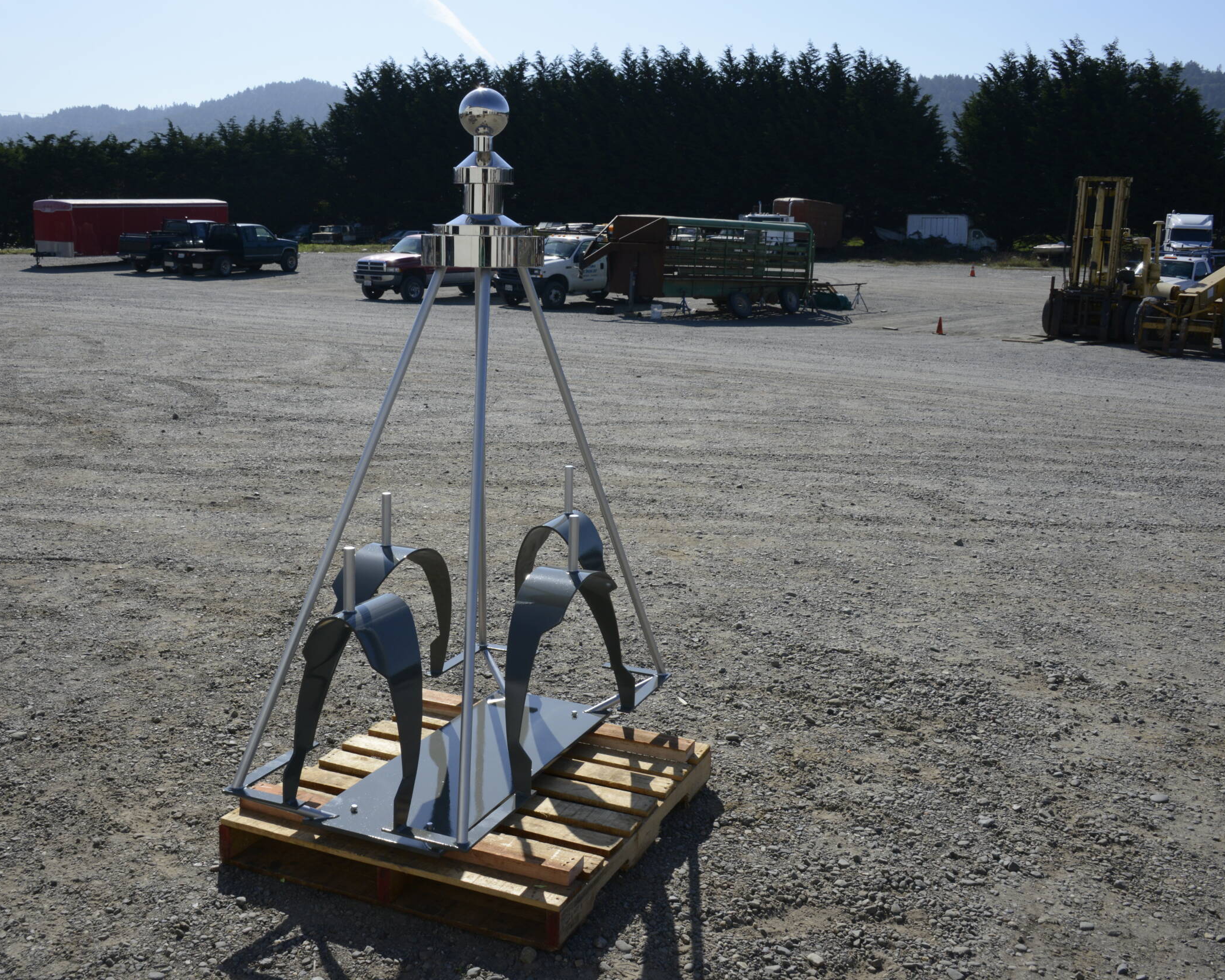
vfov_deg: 40.1
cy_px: 484
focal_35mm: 37
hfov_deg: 49.0
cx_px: 544
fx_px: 1341
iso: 800
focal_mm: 32
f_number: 14
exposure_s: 1/800
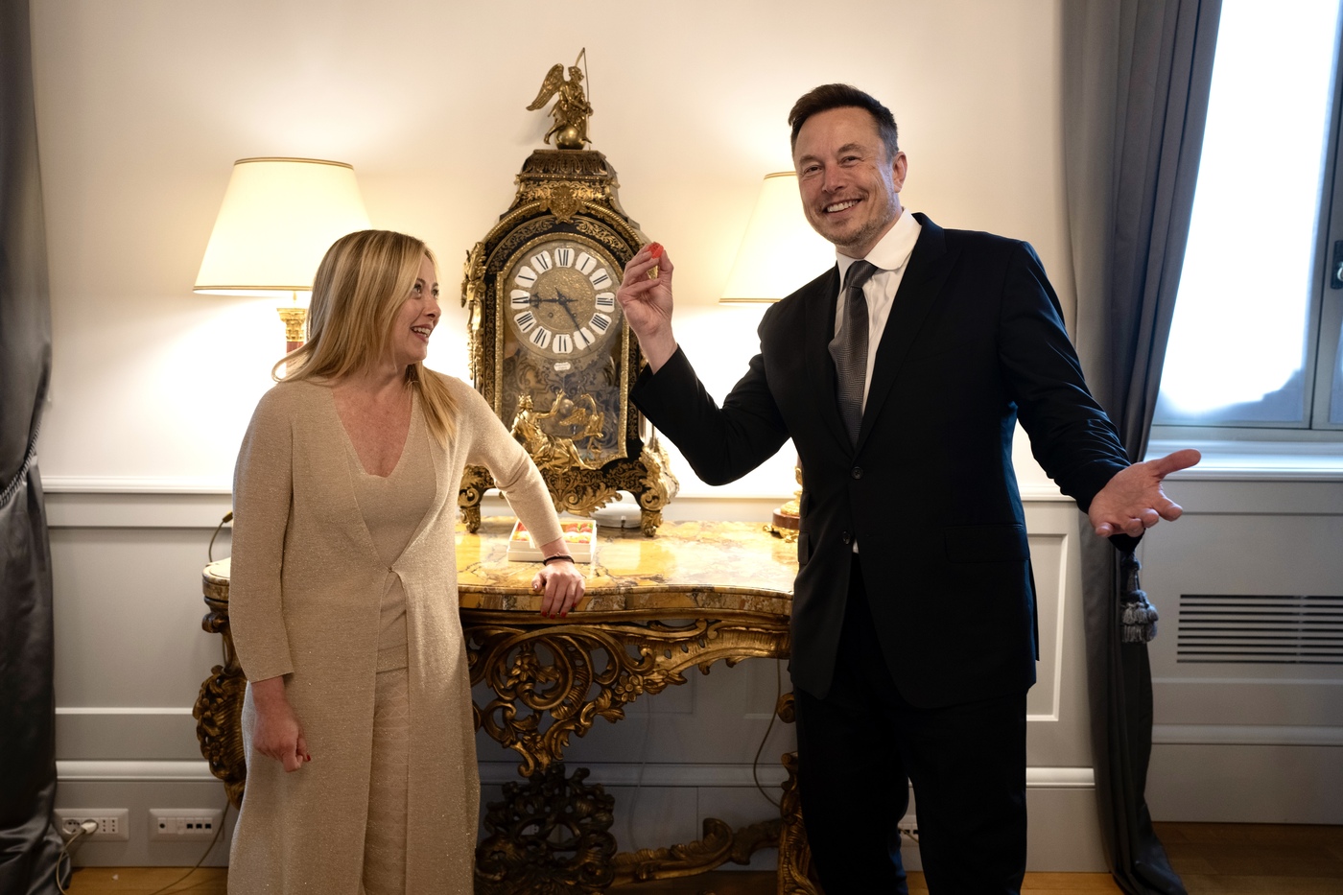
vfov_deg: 37.8
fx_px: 1305
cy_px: 448
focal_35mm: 35
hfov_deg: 54.4
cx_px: 672
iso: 1250
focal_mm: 35
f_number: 4
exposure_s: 1/100
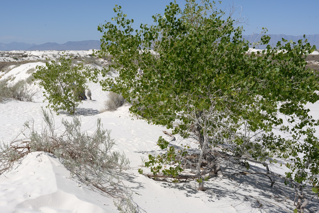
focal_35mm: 45
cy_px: 109
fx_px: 399
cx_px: 123
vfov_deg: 29.9
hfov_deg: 43.3
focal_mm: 35
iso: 64
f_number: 18
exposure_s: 1/100
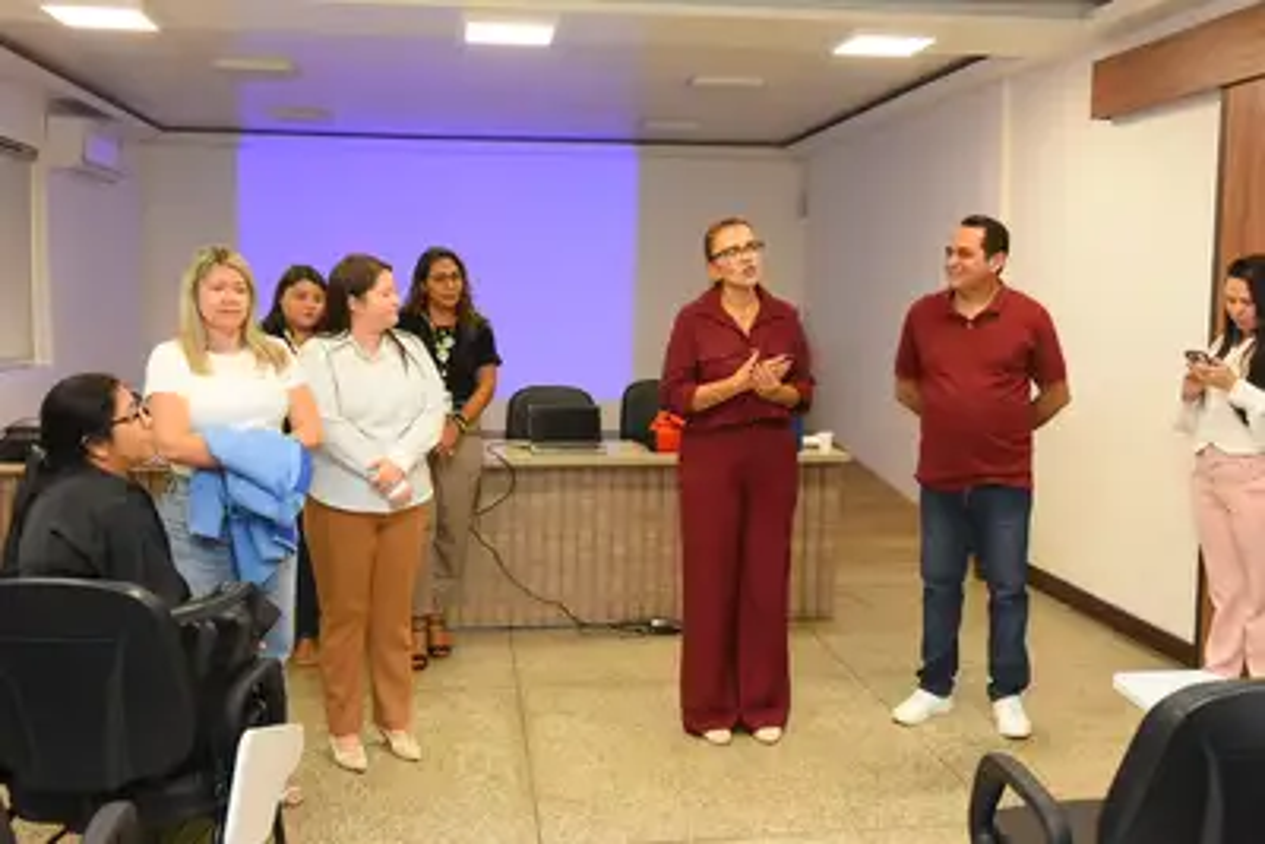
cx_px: 632
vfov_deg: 36.9
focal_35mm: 36
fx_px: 1265
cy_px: 422
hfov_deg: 53.1
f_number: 3.5
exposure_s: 1/125
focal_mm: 24
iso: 1600
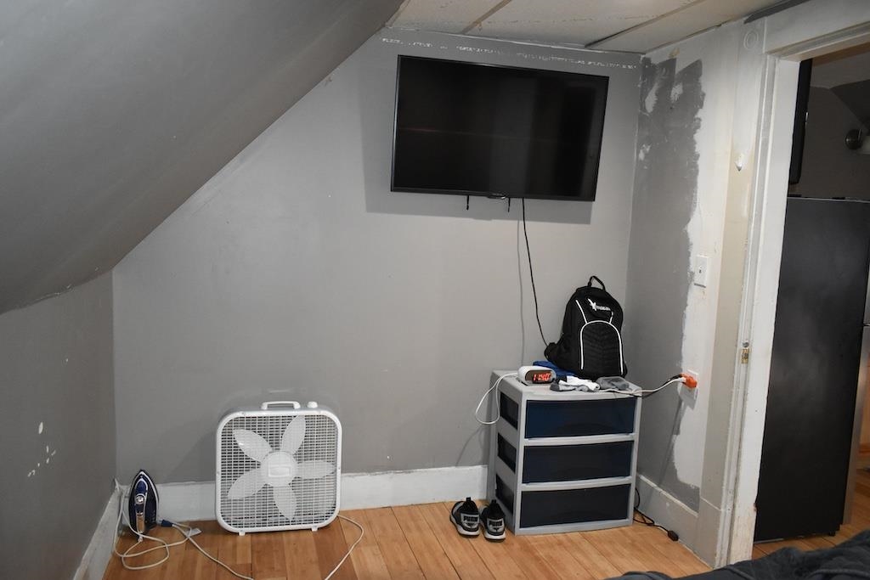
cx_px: 435
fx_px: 653
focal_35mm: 27
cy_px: 290
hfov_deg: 67.4
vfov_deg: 47.9
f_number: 3.5
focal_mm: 18
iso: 3200
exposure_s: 1/160
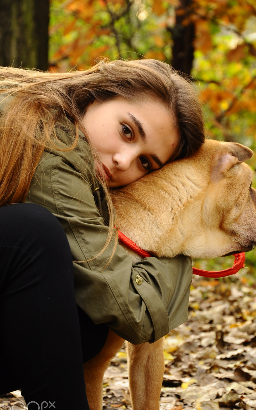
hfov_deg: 10.2
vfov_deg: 16.2
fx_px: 1435
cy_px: 216
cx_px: 137
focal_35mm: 129
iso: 400
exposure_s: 1/30
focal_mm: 75
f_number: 5.3
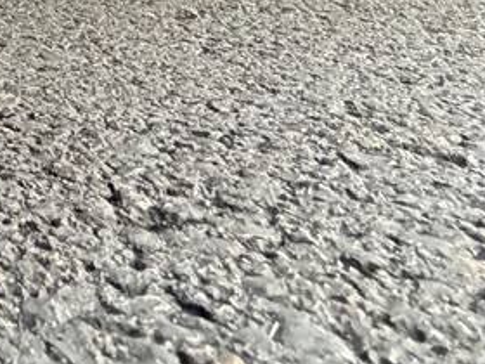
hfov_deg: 21.5
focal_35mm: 64
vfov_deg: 15.4
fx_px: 897
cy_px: -461
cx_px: -357
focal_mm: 2.22
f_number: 2.2
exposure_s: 1/60
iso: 800
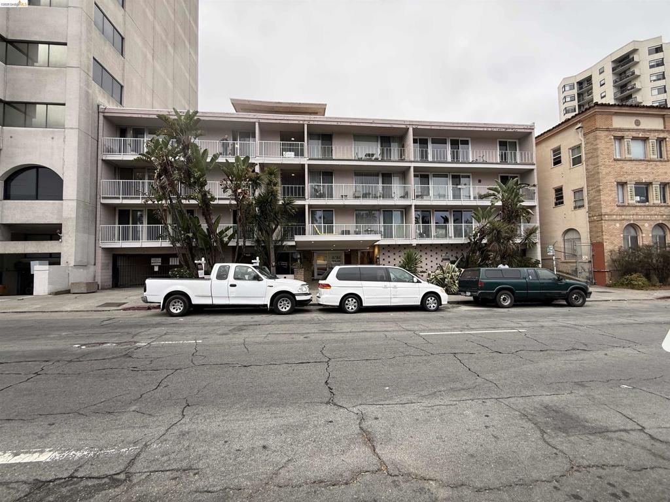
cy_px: 251
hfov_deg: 102.1
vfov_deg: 85.7
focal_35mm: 14
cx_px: 335
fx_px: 271
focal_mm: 2.22
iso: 80
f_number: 2.2
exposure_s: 1/99
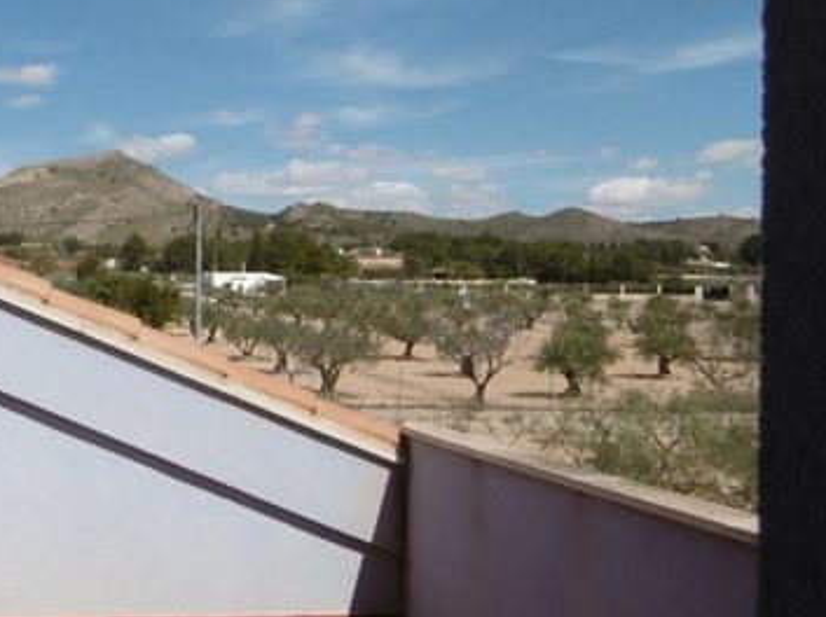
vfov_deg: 30.2
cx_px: 60
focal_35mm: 48
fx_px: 1144
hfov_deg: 36.8
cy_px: 318
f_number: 7.8
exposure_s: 1/400
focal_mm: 4.3
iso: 100
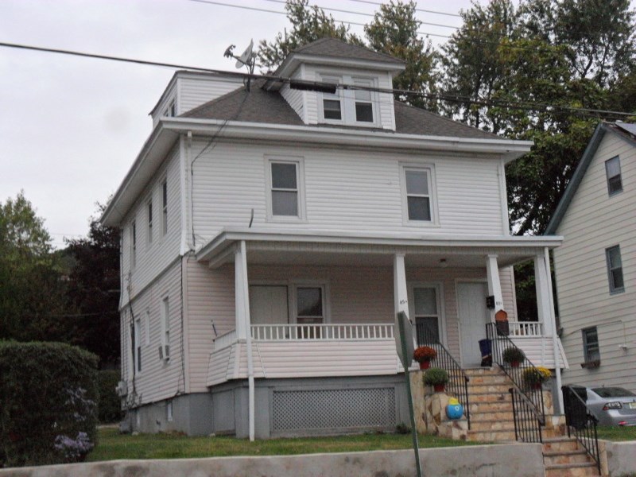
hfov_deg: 36.8
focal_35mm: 52
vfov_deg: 28.0
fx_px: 955
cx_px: 318
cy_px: 238
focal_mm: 9.3
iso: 400
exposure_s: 1/20
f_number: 5
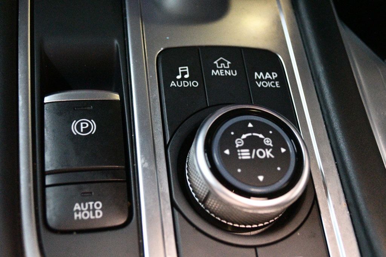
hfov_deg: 38.9
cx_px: 193
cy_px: 128
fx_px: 547
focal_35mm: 51
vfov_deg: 26.5
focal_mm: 34
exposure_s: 1/60
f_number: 5
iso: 11400
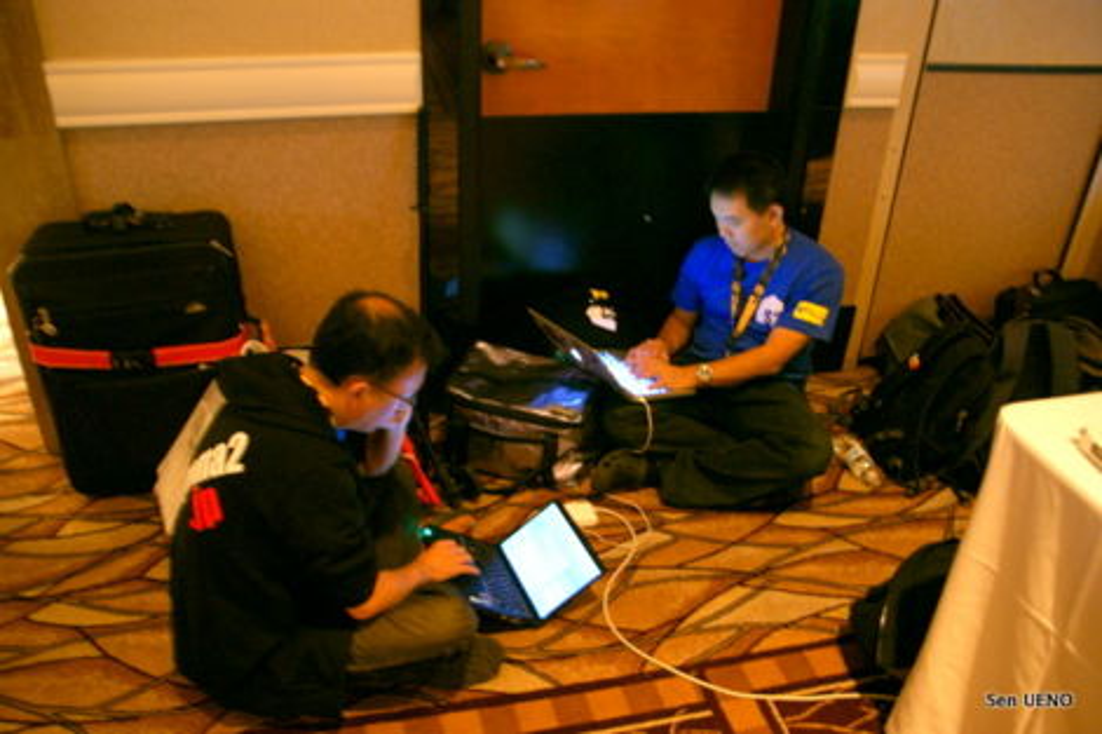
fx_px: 826
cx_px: 551
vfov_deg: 47.9
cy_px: 367
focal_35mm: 27
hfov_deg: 67.4
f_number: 3.5
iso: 400
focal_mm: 18
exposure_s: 1.6
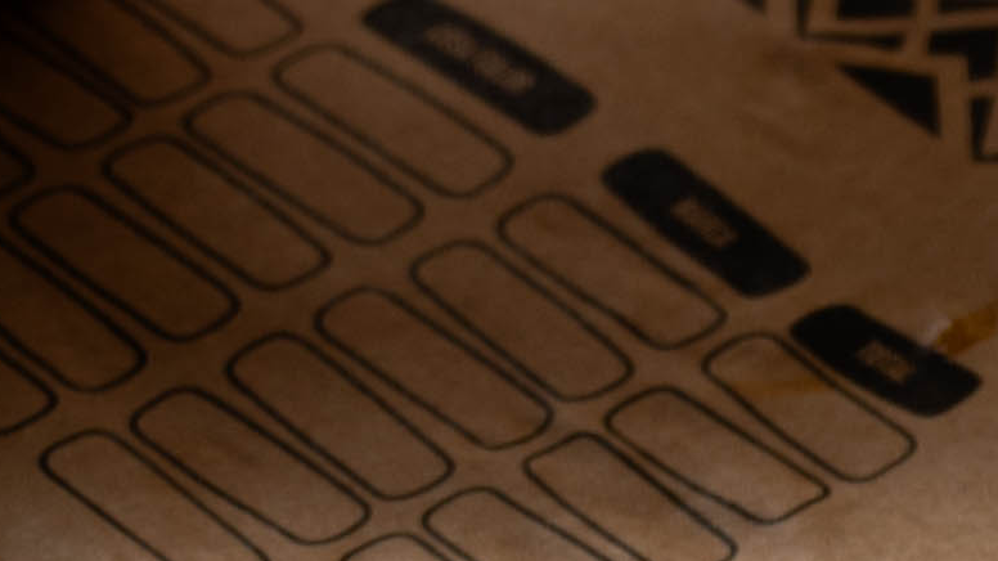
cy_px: -3078
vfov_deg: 2.7
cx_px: 2347
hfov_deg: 5.2
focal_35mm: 405
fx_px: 10715
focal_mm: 50
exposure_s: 1/100
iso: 100
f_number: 5.6
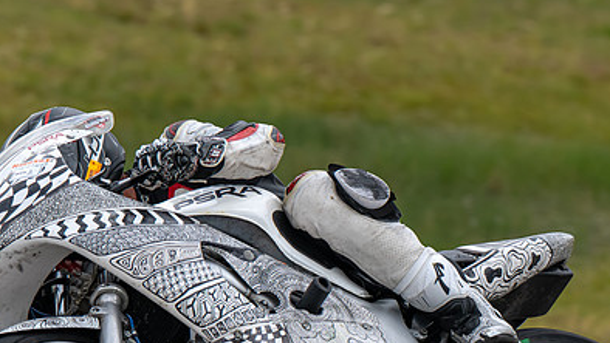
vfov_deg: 1.8
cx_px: 497
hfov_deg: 3.2
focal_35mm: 673
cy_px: 277
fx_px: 10890
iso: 400
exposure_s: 1/1250
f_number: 6.3
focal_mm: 310
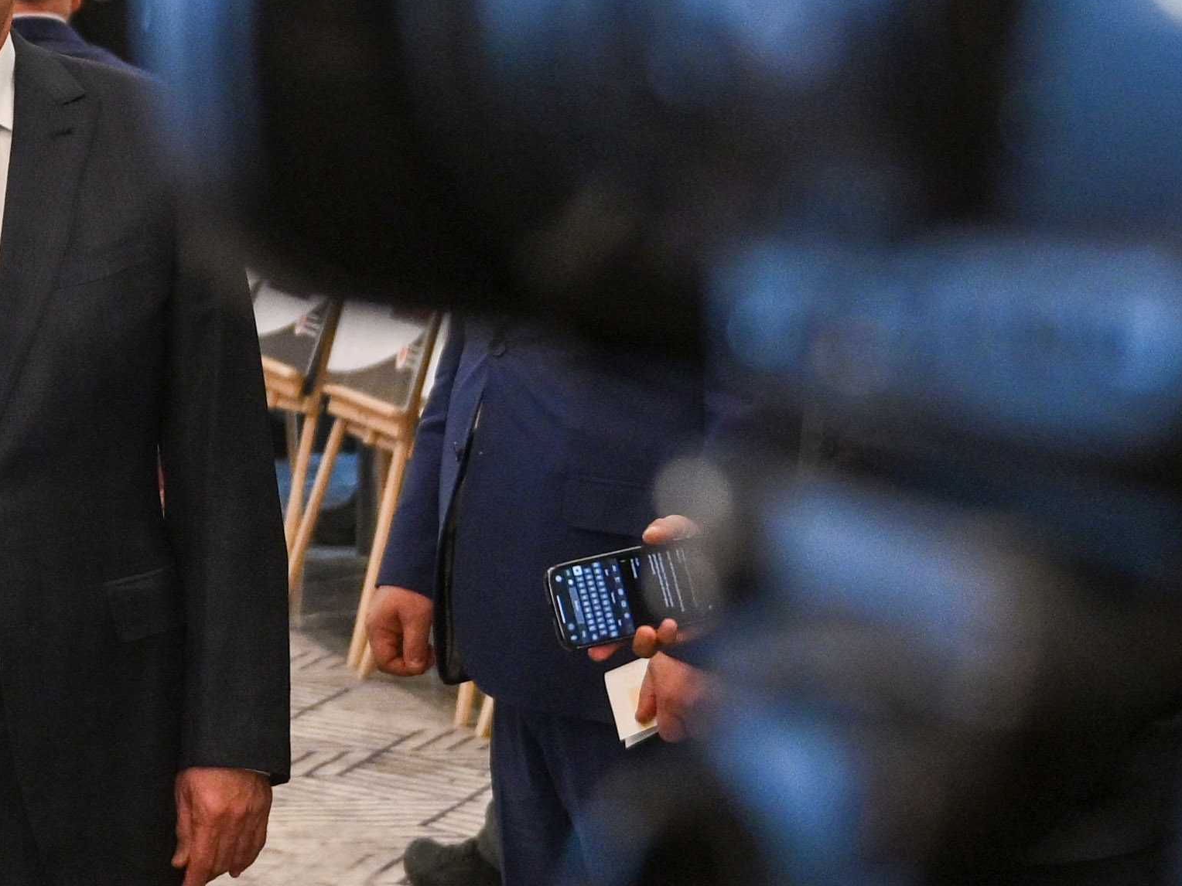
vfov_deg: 9.5
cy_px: 73
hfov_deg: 12.1
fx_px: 5327
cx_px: -541
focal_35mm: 156
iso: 1000
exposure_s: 1/125
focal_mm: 31
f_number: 2.8
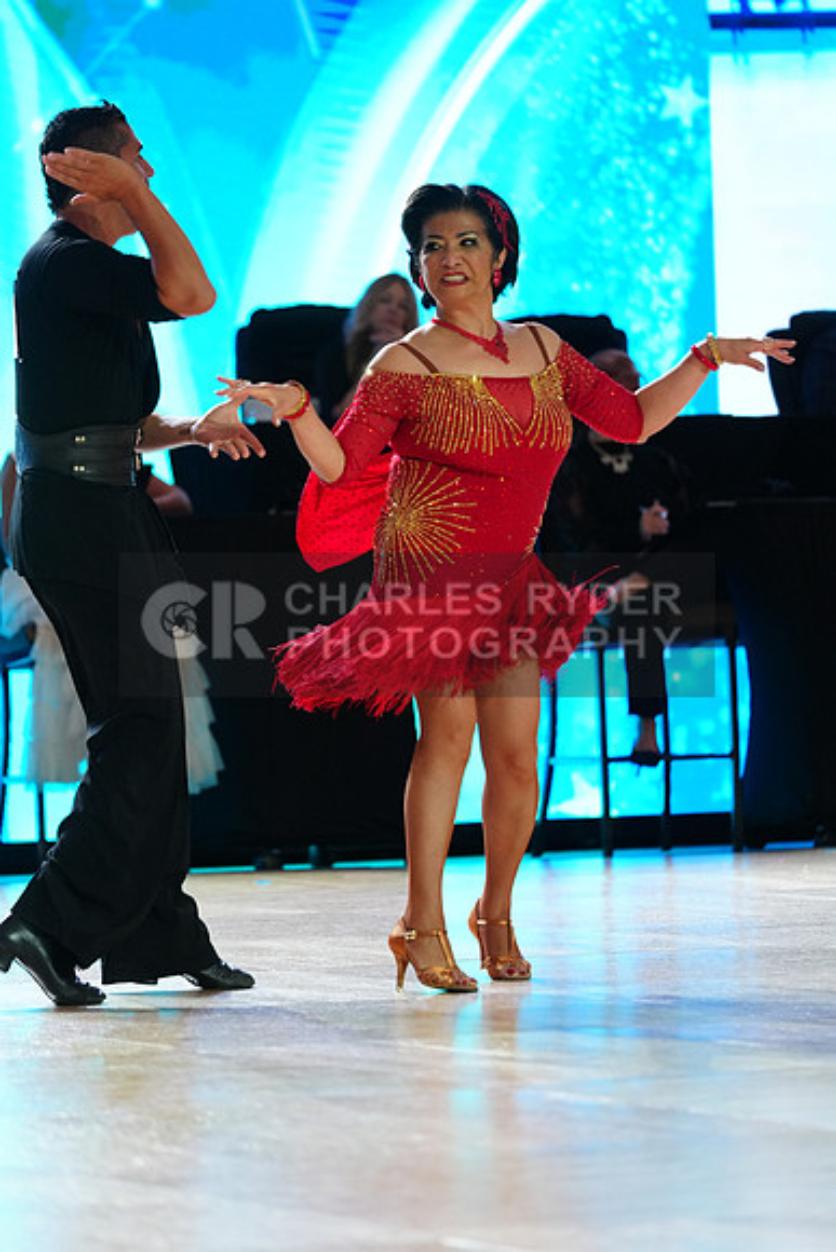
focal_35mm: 200
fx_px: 6962
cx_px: 418
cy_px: 626
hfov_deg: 6.9
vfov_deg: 10.3
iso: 2500
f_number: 4
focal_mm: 200
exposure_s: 1/320
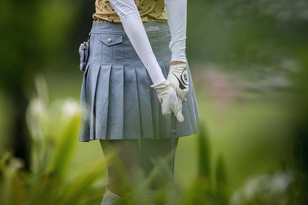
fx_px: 5150
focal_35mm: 602
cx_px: 154
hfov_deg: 3.4
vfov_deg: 2.3
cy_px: 12
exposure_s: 1/3200
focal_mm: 400
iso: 900
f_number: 2.8
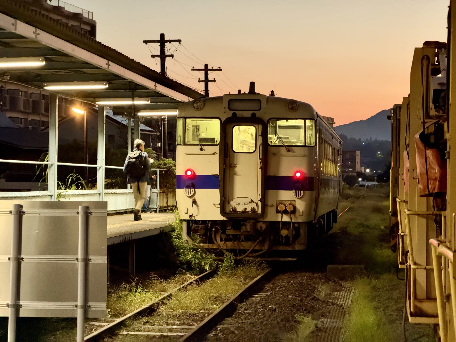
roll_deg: +0.2
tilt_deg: +0.3
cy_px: 171
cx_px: 228
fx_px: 1317
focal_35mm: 100
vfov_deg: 14.8
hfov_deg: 19.6
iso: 2000
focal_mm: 16.89
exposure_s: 1/30
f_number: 2.8
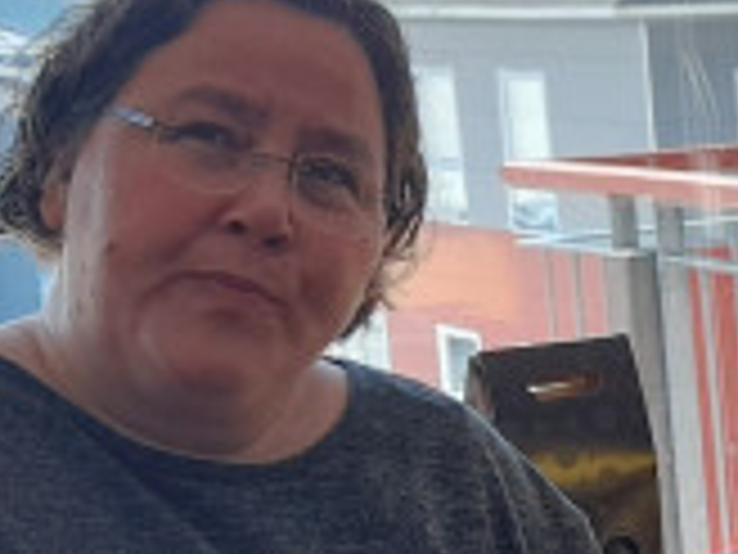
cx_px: 1188
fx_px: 2601
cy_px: 531
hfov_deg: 14.7
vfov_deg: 12.0
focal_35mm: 122
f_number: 2
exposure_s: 1/166
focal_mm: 4.6
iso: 20
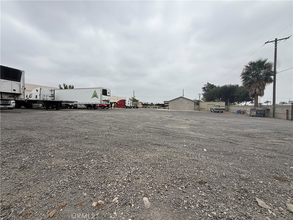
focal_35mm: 14
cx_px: 146
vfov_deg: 85.7
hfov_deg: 102.1
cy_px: 110
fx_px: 119
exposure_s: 1/3663
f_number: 2.2
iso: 50
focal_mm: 2.22
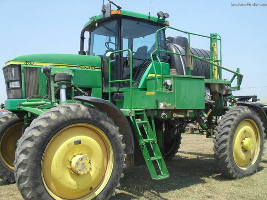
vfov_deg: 40.7
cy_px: 100
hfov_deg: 52.6
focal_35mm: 35
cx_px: 134
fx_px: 270
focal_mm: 6.3
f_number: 8.4
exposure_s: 1/125
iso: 100
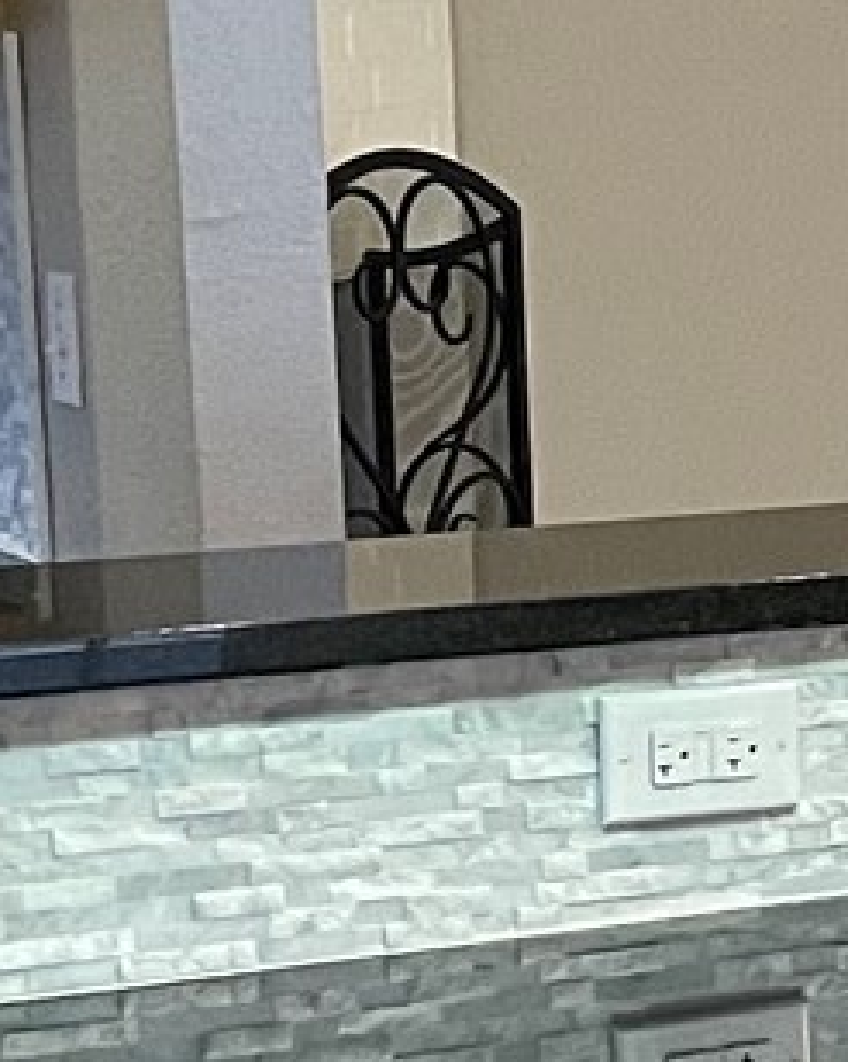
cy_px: 745
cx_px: 2172
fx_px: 5307
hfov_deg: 8.2
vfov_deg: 11.4
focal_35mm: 169
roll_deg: -0.3
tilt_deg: -10.6
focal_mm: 5.1
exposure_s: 1/60
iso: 500
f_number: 1.6
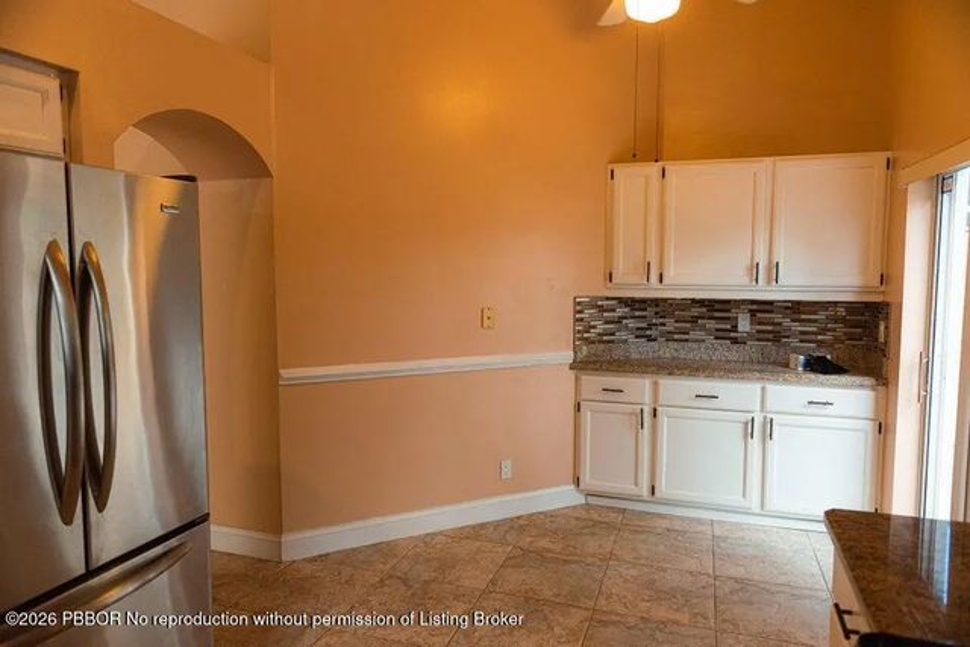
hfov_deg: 73.7
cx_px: 485
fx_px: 647
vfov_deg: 53.2
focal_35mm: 24
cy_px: 324
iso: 1600
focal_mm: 24
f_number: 3.5
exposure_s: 1/160
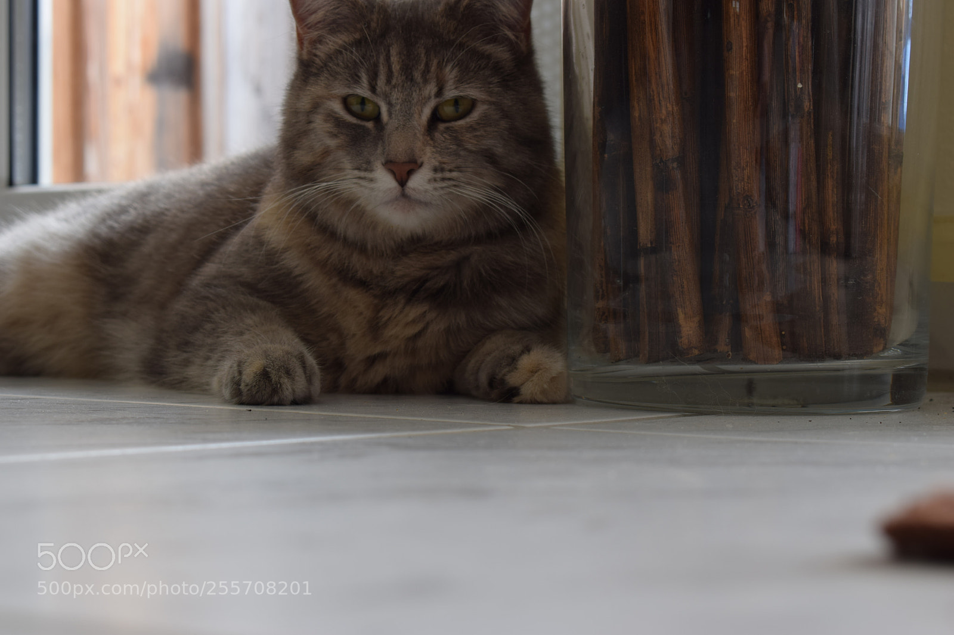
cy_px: 318
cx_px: 477
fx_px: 2186
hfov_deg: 24.6
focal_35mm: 82
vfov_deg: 16.5
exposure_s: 1/10
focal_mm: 55
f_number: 8
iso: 100
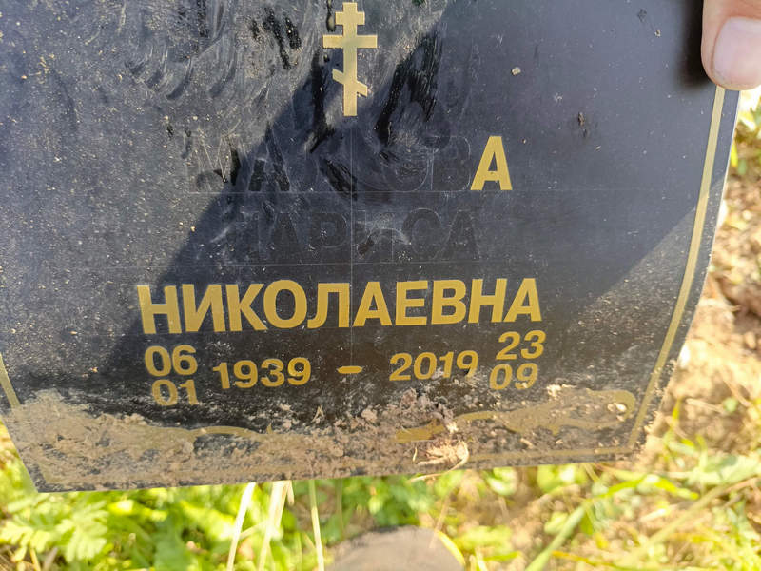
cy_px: 286
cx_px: 380
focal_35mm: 25
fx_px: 550
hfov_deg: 69.4
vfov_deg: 54.9
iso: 116
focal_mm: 4.76
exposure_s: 1/101
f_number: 1.69
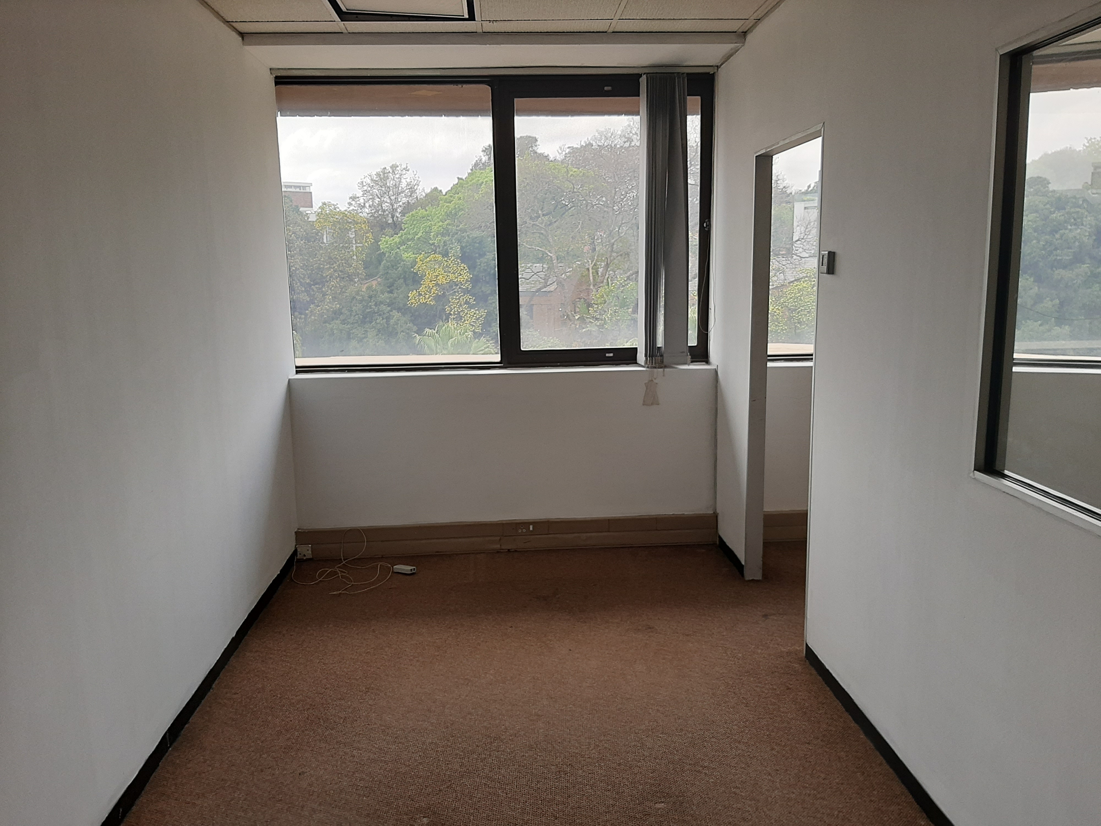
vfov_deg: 51.4
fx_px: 859
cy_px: 413
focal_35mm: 27
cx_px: 550
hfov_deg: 65.3
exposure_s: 1/410
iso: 40
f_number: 1.7
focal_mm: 3.93
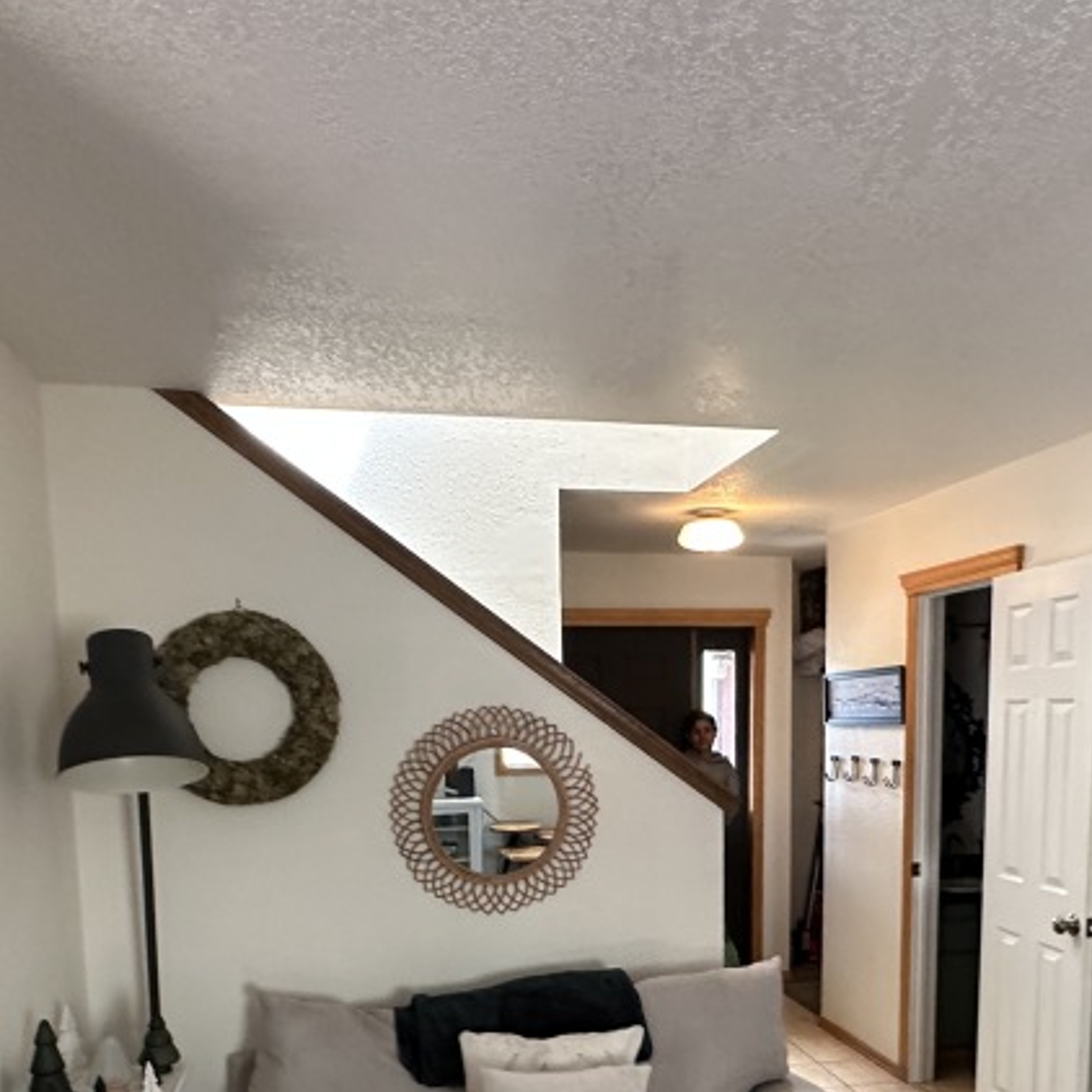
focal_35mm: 30
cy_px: 846
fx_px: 1071
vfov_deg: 51.2
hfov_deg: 54.0
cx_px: 580
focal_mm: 2.22
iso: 320
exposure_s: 1/60
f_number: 2.2
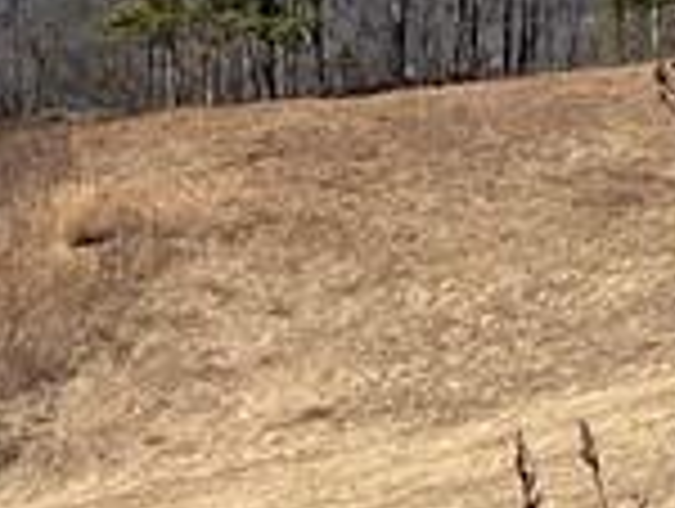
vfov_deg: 8.3
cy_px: -85
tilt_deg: -1.4
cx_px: -76
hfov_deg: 11.0
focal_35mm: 177
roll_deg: -1.2
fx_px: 3457
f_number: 1.5
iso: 50
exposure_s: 1/4630
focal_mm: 5.7
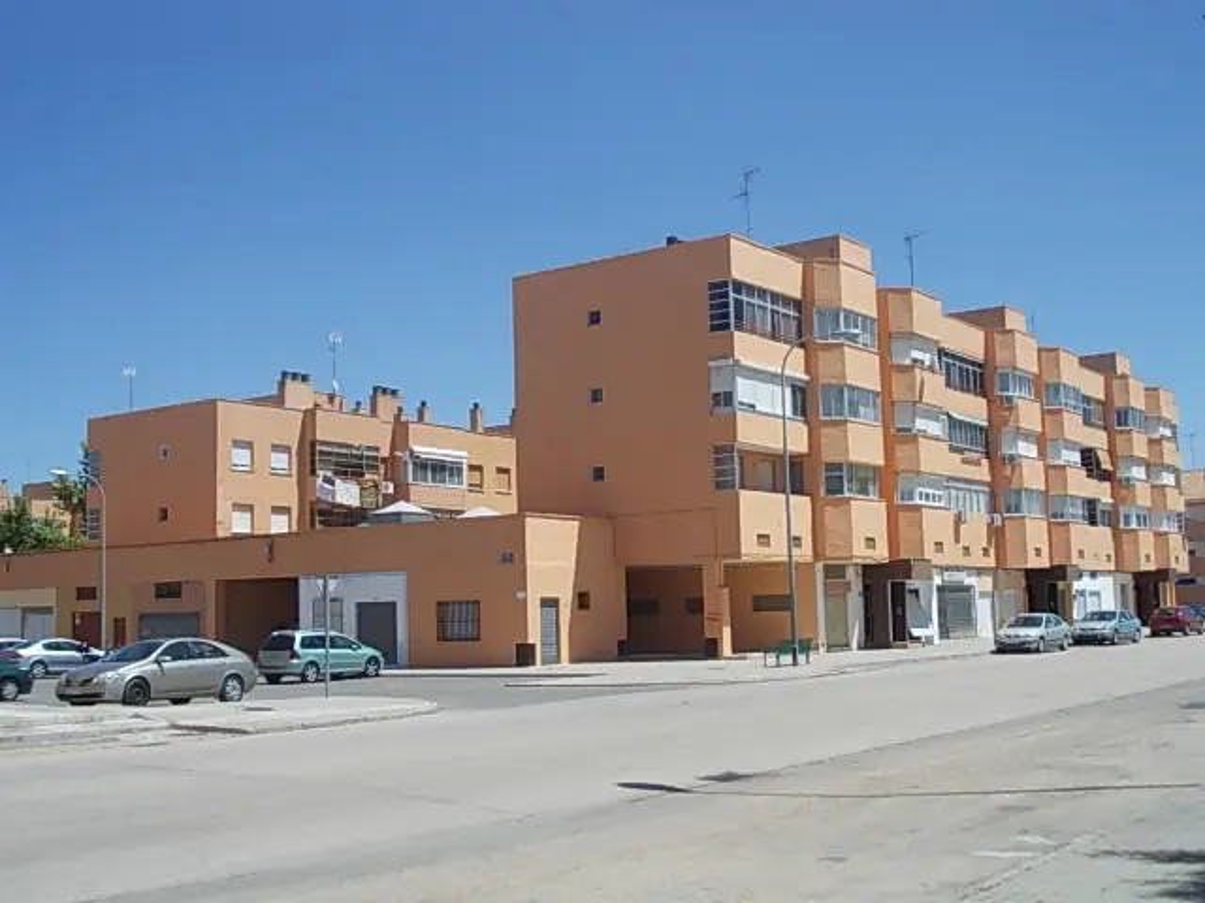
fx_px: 1497
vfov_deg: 33.6
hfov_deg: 43.9
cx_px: 602
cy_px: 452
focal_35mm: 43
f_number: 6.5
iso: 80
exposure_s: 1/320
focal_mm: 6.1
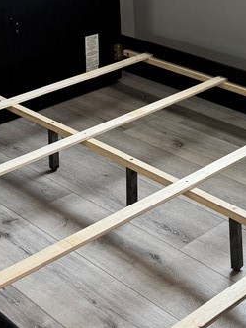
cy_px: -34
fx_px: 701
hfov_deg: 19.6
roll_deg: +2.5
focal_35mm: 74
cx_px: 212
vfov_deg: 24.5
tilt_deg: -11.7
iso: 125
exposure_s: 1/60
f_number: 1.78
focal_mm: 6.76
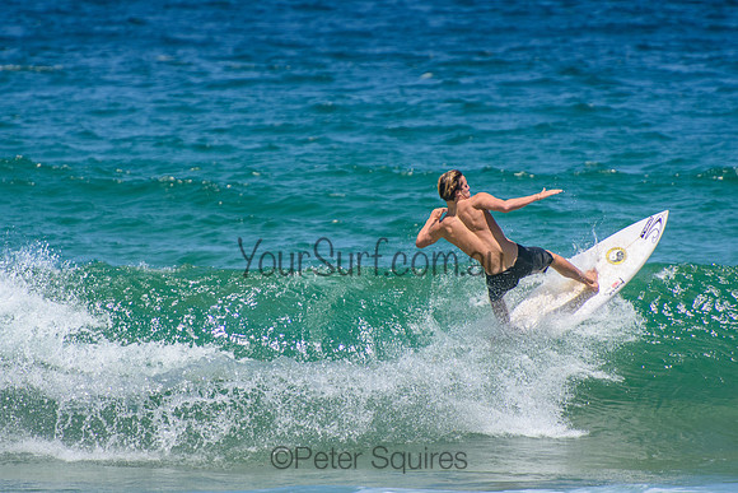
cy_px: 246
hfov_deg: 3.4
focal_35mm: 600
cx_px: 369
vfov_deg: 2.3
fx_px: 12302
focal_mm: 400
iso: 360
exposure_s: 1/2000
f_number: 5.6
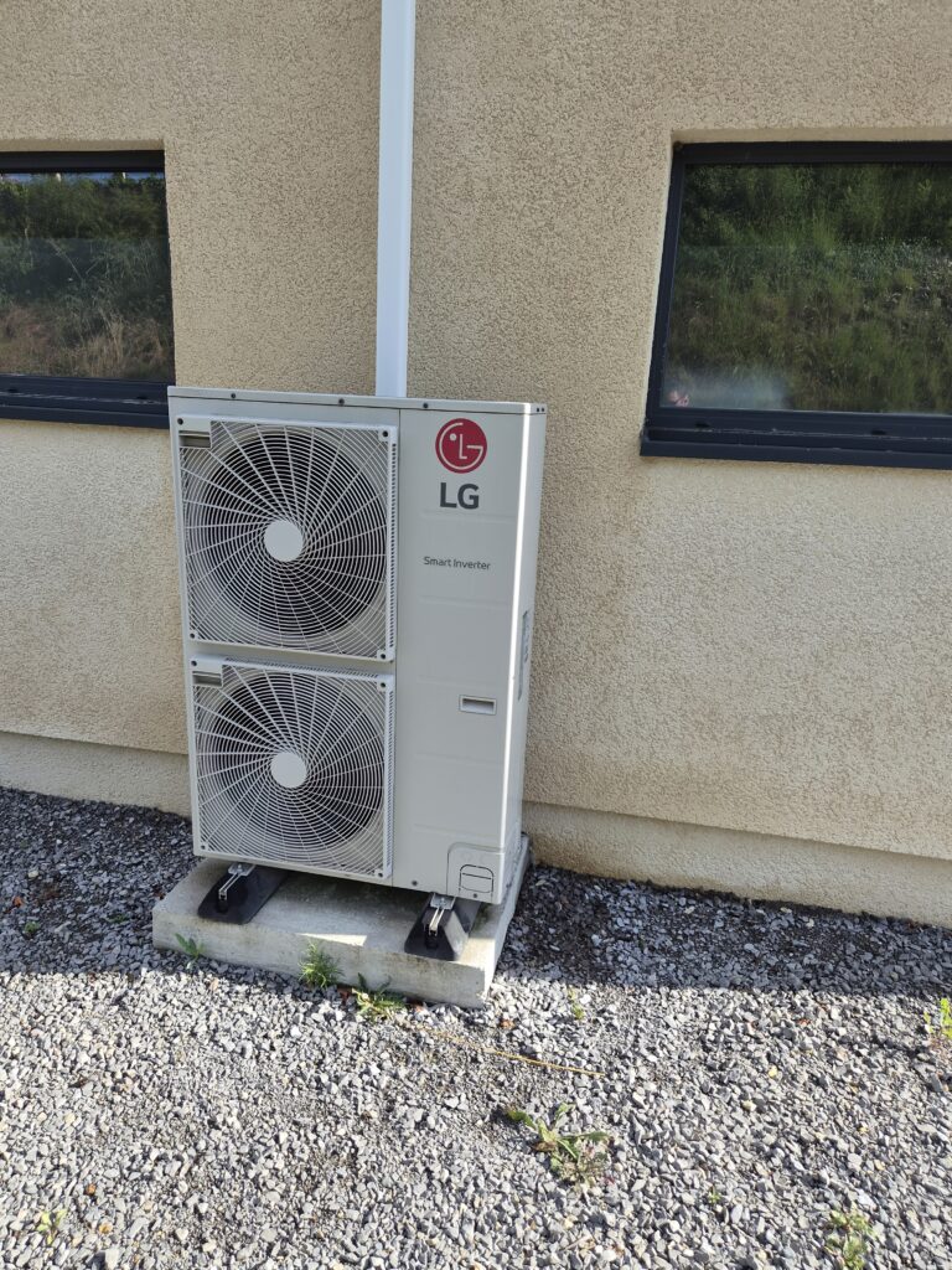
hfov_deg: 58.9
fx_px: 843
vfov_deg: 73.9
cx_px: 476
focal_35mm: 23
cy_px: 635
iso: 50
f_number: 1.8
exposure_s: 1/1092
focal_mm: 5.4
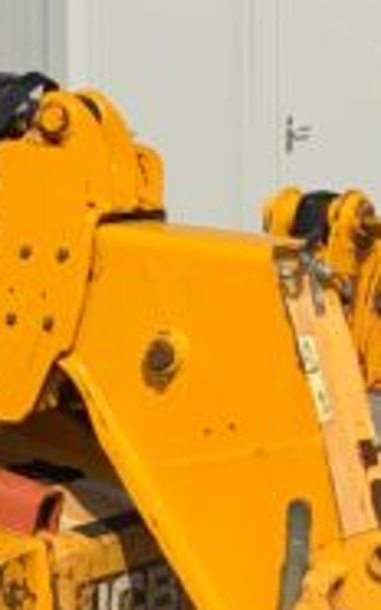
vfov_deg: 12.4
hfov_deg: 7.6
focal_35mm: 169
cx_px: -204
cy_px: 230
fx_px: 2812
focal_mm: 3
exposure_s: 1/2538
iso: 20
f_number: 1.8
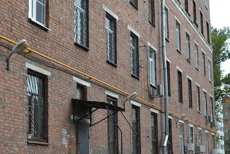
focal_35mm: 78
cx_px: 58
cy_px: 78
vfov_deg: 17.5
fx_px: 498
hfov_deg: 25.7
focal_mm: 20
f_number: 6.3
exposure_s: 1/200
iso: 100
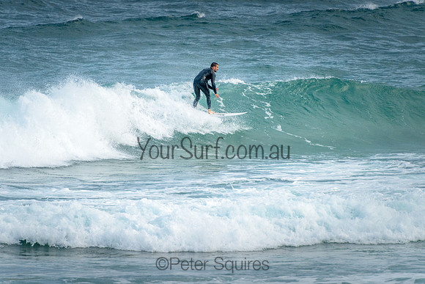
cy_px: 111
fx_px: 5793
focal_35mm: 491
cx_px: 214
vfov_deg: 2.8
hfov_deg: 4.2
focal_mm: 400
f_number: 5.6
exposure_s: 1/1250
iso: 720
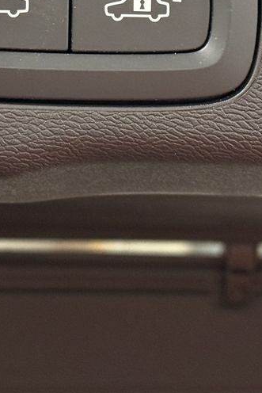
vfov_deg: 14.0
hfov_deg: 9.5
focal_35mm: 145
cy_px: 13
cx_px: 83
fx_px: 1582
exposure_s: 1/60
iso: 250
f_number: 1.78
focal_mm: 6.76
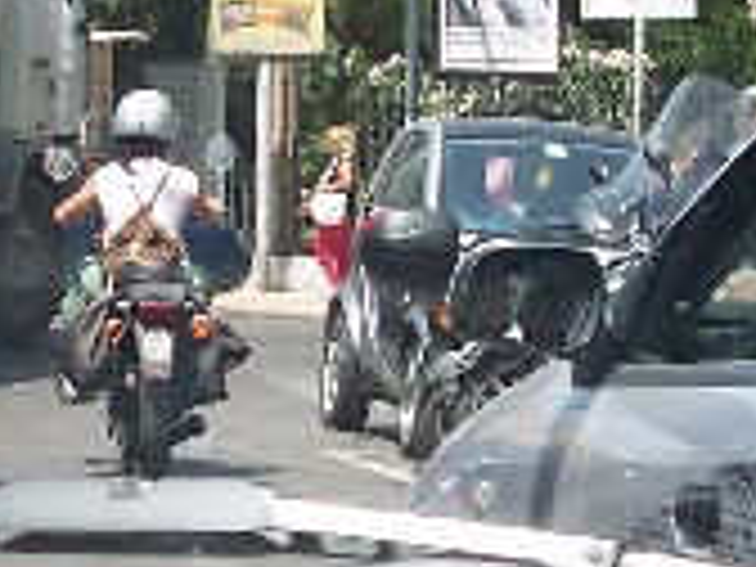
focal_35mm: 181
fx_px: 3953
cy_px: 176
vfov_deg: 8.2
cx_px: 14
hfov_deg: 10.8
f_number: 4.8
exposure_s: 1/350
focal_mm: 8
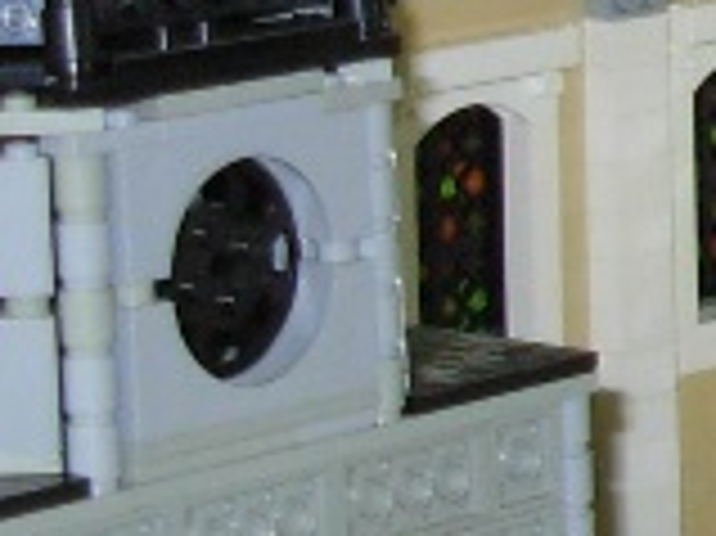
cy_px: -288
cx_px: 1617
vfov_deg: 6.0
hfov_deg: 7.6
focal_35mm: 245
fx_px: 5064
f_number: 2.9
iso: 200
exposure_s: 1/22.6
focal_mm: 6.3
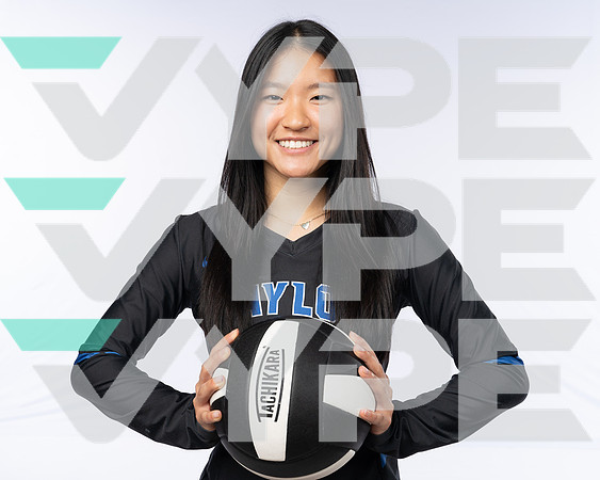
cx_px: 264
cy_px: 241
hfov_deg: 43.8
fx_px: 744
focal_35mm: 42
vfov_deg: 35.7
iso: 200
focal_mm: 36
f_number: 7.1
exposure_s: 1/250
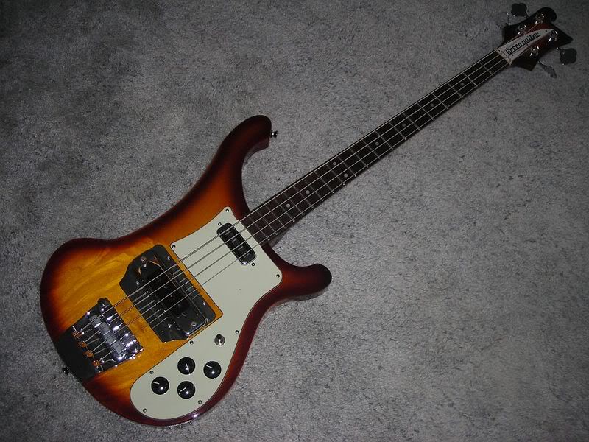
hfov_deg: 49.0
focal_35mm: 38
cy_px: 221
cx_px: 294
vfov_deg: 37.7
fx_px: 647
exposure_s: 1/60.1
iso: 50
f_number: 3.2
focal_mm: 6.3
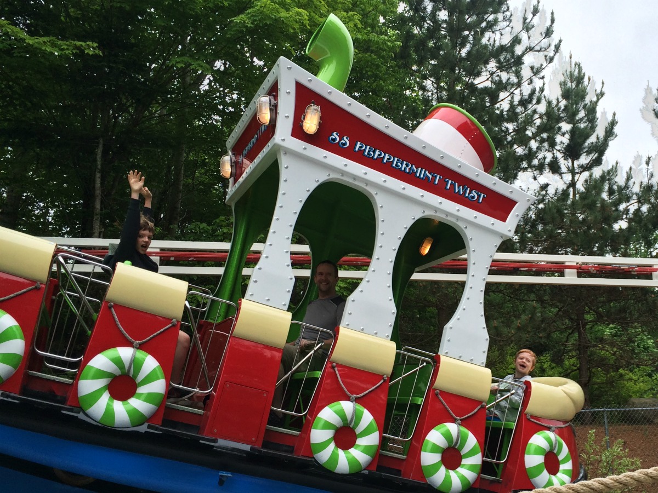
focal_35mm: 29
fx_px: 551
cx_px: 329
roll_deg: +2.2
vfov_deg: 48.2
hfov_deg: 61.7
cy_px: 246
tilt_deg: +12.5
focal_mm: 4.15
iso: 32
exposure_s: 1/477
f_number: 2.2
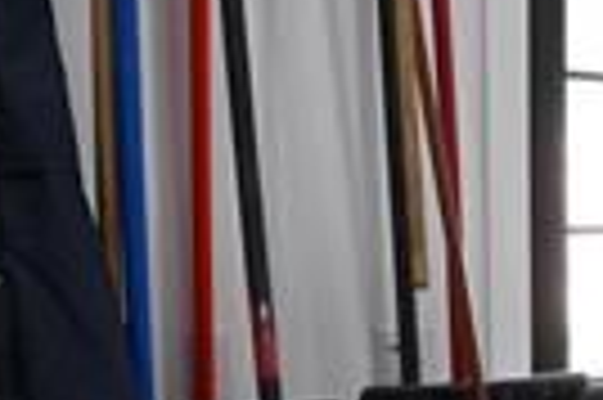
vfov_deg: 15.4
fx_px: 1439
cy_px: 454
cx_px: 868
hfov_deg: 20.7
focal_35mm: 86
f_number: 3.2
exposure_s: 1/160
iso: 1600
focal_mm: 18
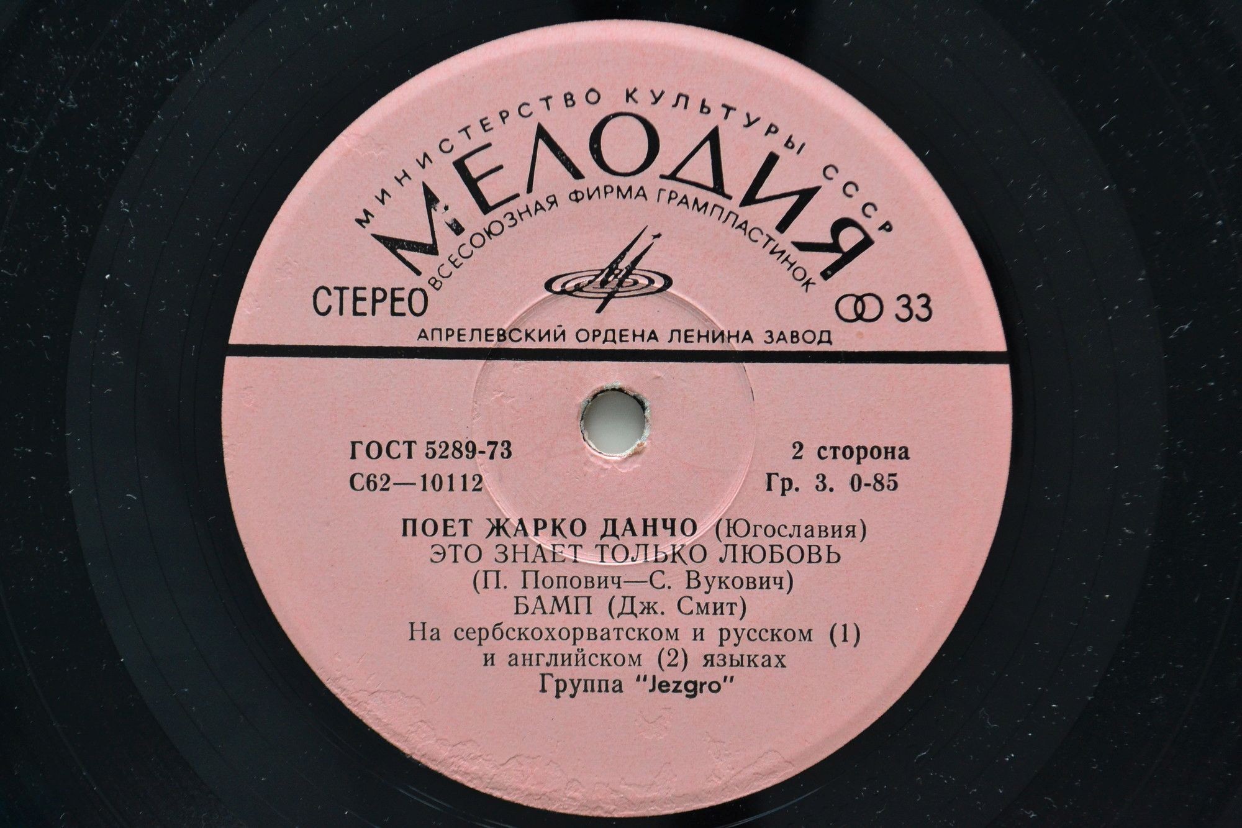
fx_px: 2328
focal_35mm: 68
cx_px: 621
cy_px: 414
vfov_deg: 20.2
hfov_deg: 29.9
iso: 1600
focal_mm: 45
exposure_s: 1/160
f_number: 7.1
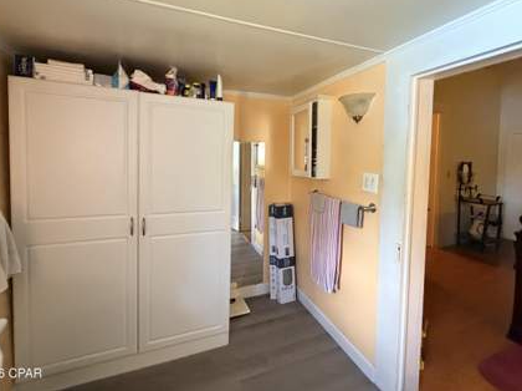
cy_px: 169
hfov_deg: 94.6
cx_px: 265
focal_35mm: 16
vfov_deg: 77.6
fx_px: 241
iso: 800
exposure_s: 1/60
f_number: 2.2
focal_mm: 2.22
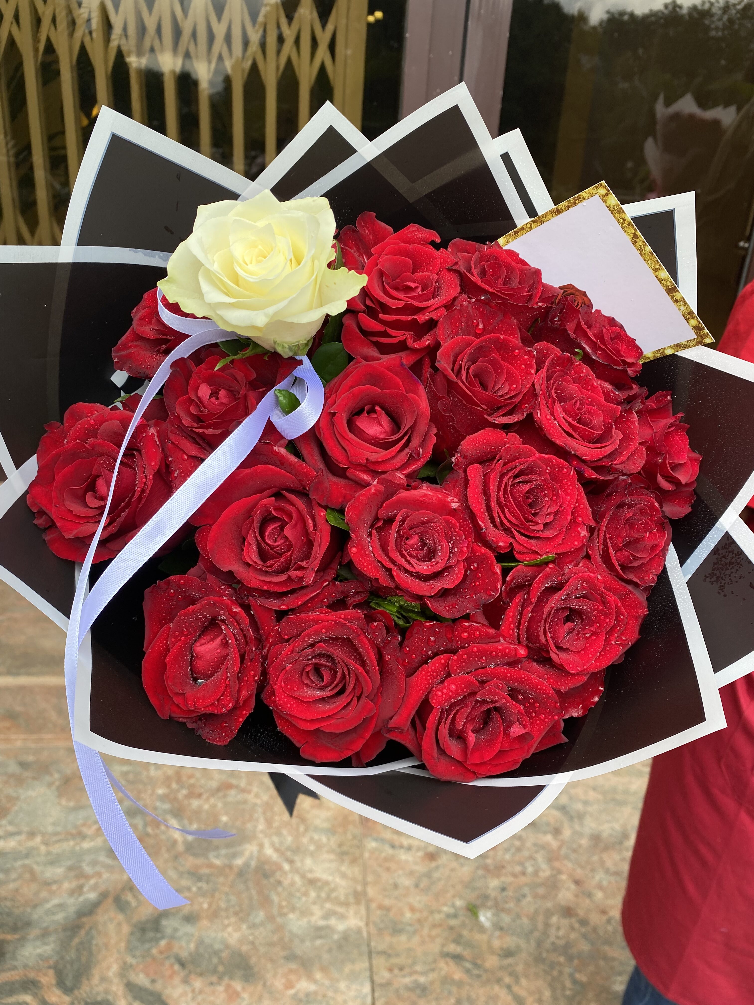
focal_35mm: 26
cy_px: 502
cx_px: 377
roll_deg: -3.5
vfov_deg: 67.3
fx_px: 755
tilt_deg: -22.9
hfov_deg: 53.1
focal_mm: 4.25
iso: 32
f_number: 1.8
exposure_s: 1/339
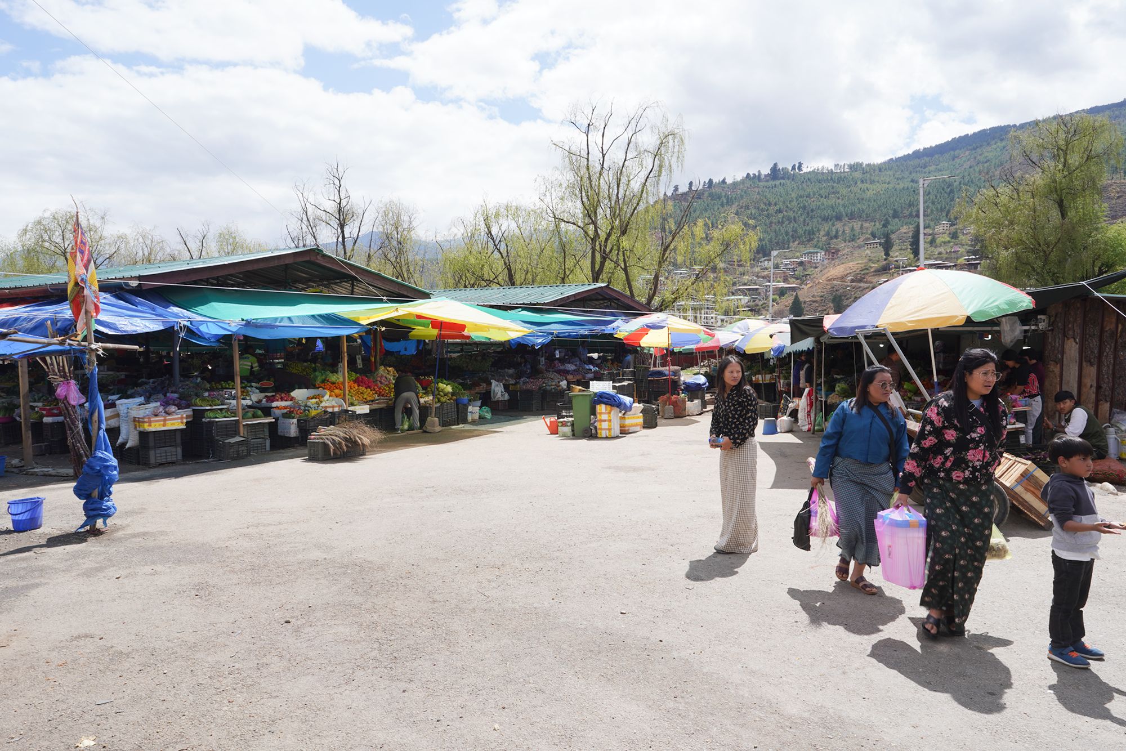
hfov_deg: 73.7
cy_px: 376
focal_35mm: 24
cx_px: 563
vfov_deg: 53.1
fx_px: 751
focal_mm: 24
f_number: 14
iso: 100
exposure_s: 1/100
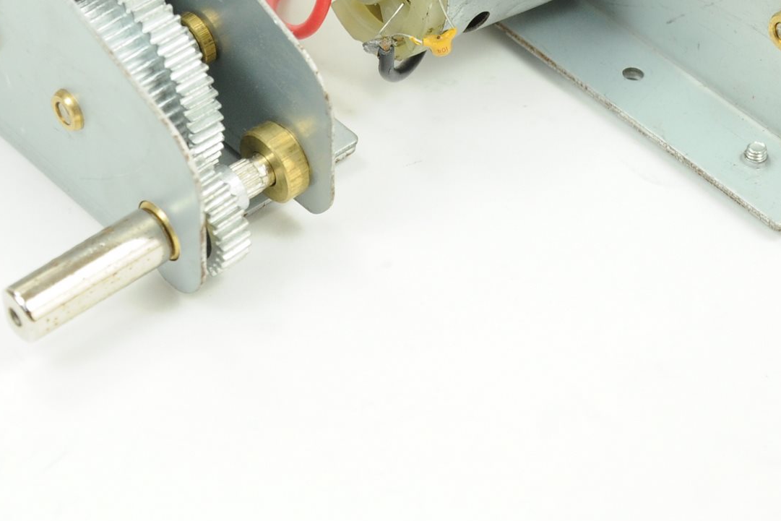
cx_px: 460
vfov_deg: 9.7
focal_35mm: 140
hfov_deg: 14.6
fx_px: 3045
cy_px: -80
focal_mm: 35
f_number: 7.1
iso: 400
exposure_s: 1/80
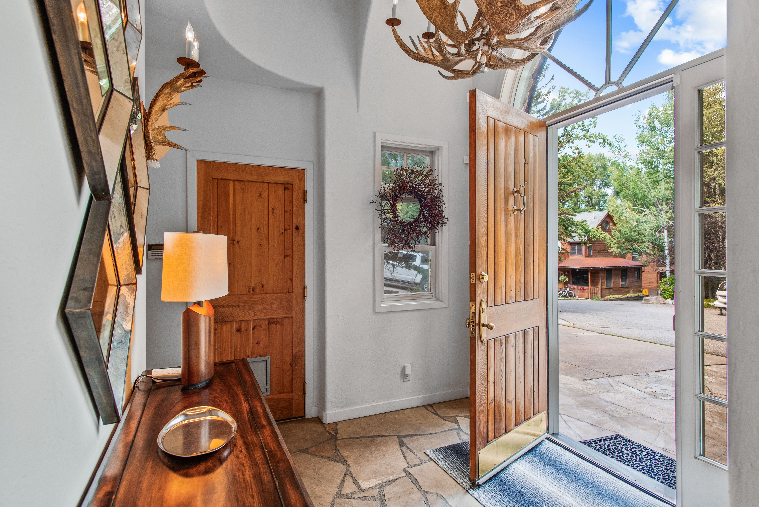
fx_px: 401
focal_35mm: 19
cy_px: 254
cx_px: 380
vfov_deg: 64.6
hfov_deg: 86.9
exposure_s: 1/20
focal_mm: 19
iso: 400
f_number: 7.1
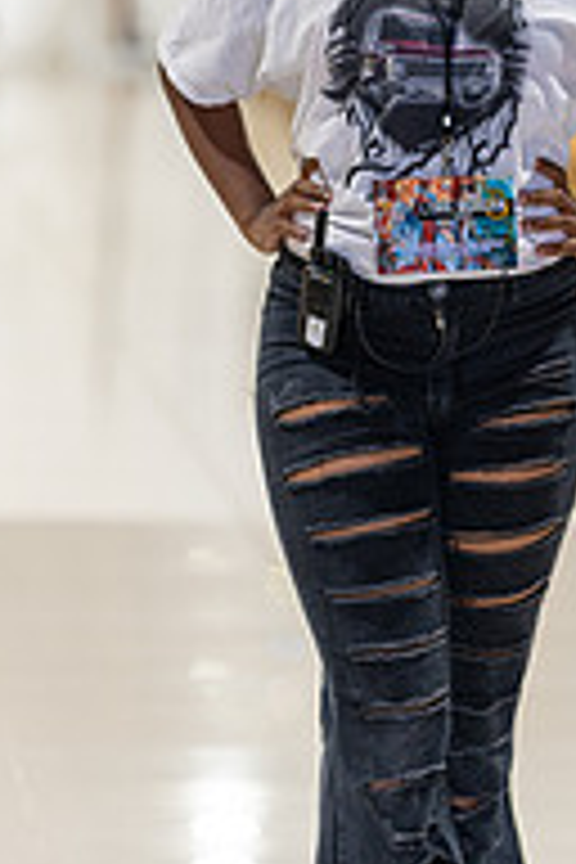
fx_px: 4776
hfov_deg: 6.9
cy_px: 40
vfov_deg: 10.3
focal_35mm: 199
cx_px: 432
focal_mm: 85
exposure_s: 1/160
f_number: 1.4
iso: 200
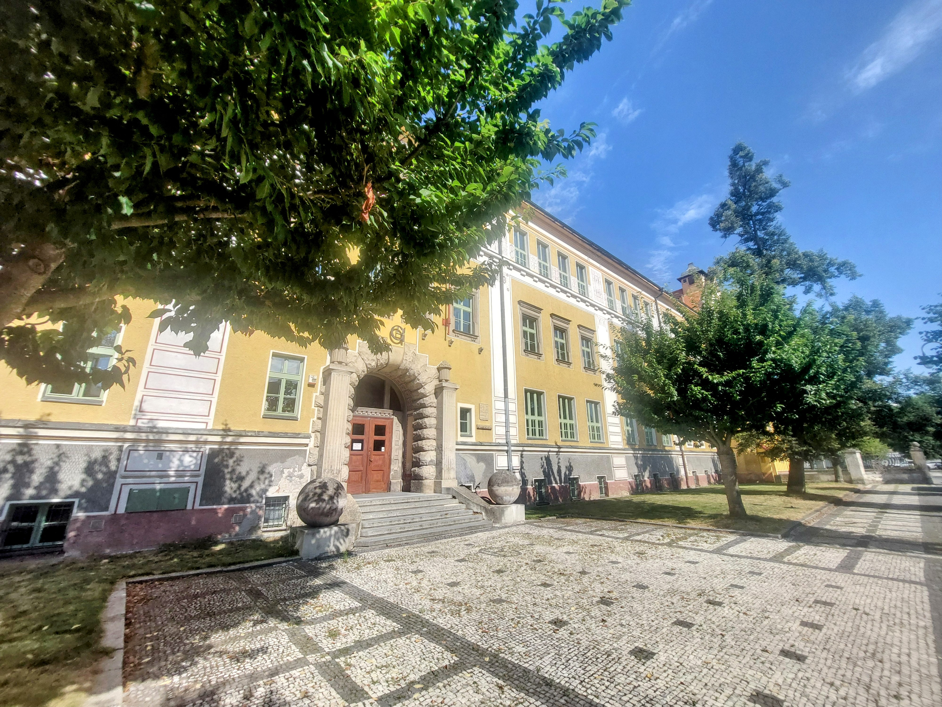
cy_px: 354
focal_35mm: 13
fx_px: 354
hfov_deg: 106.2
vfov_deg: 89.9
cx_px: 471
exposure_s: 1/1533
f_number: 2.2
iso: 50
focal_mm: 1.74
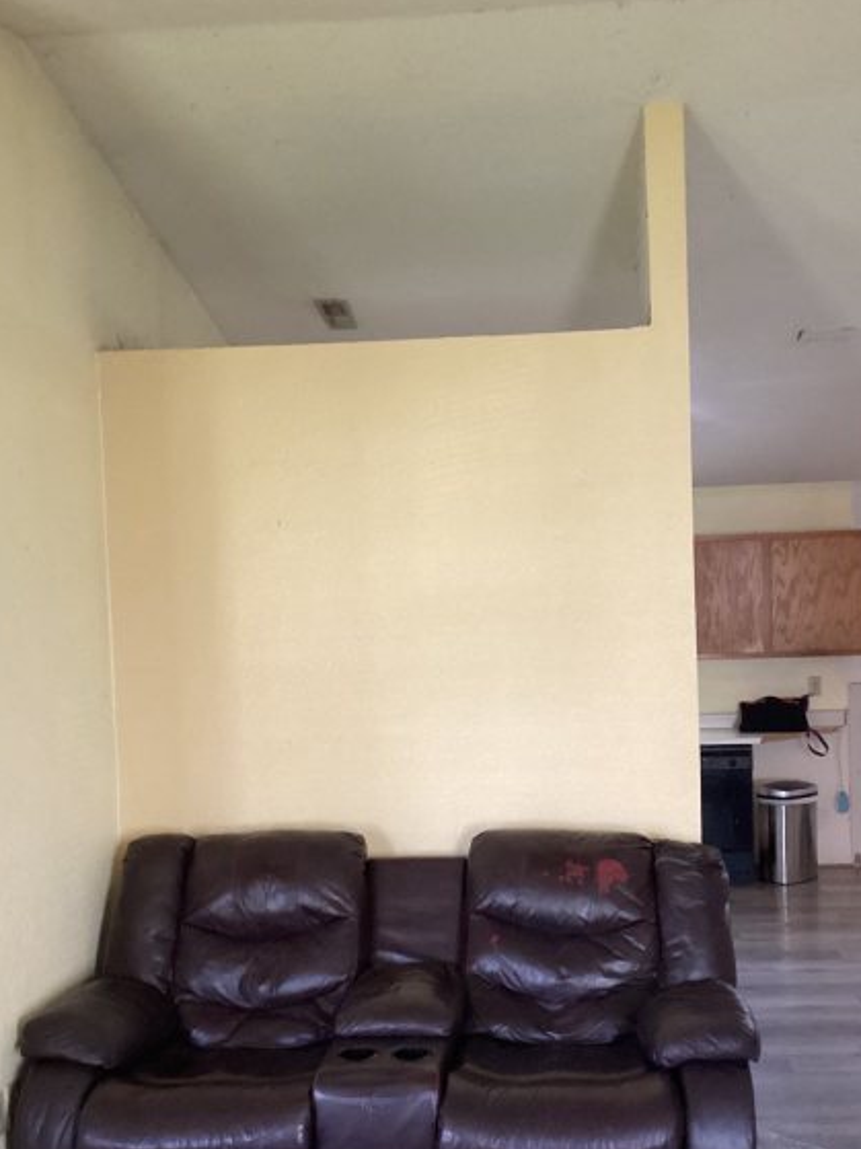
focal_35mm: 37
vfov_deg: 49.9
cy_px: 673
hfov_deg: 38.6
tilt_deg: -2.5
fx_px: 1228
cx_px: 493
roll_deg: +1.4
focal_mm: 3.3
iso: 320
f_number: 2.4
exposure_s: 1/60
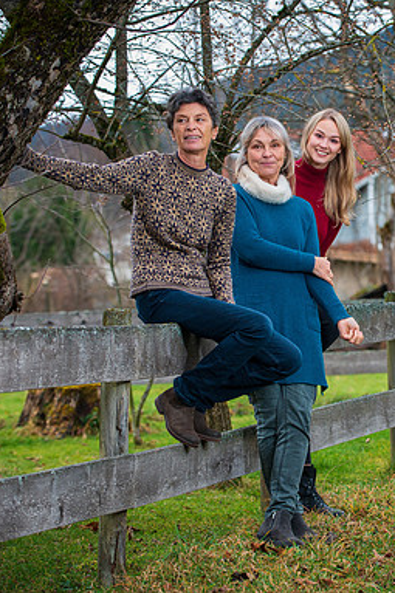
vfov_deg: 12.9
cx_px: 367
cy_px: 295
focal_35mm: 159
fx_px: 2619
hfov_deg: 8.6
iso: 800
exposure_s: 1/200
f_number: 5
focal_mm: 105
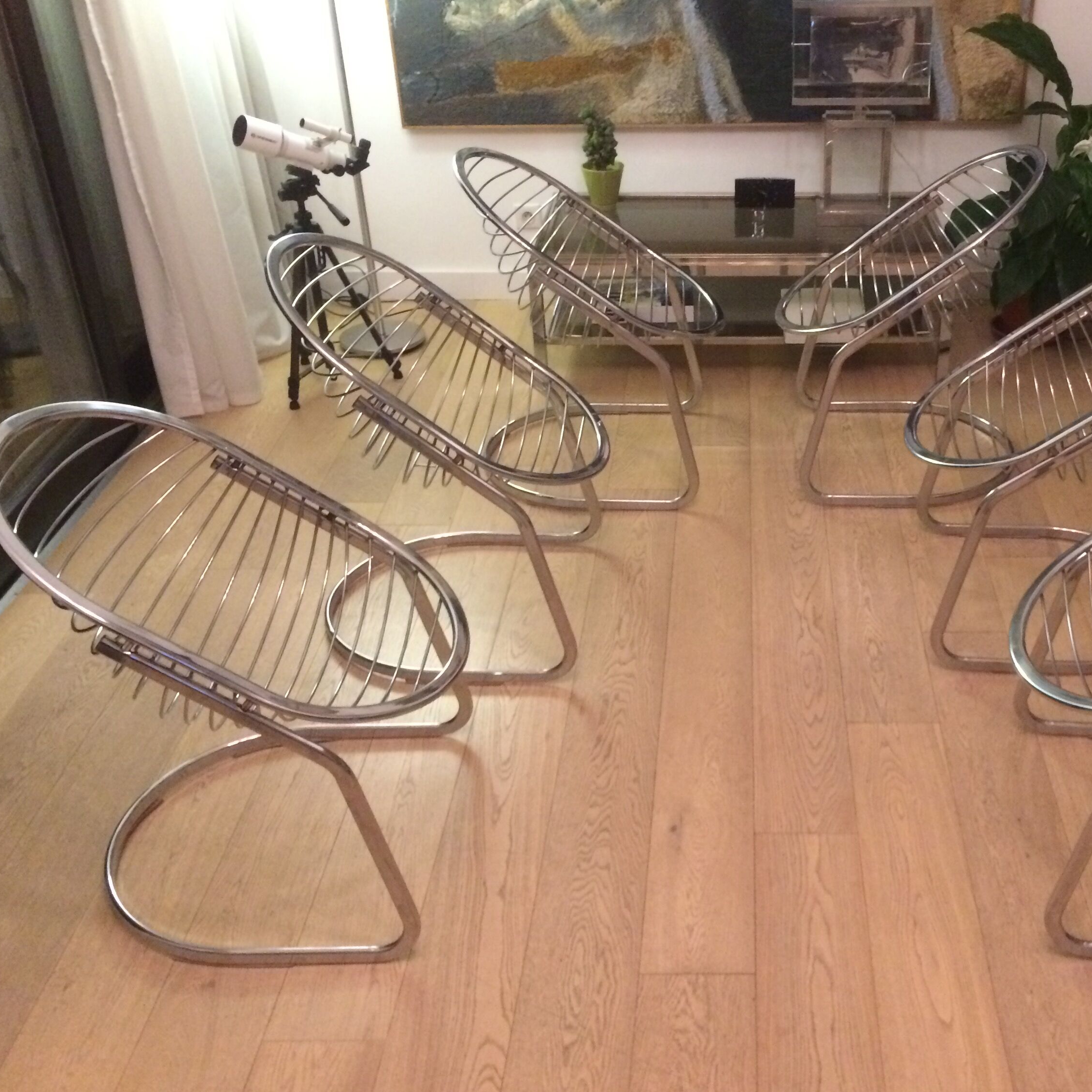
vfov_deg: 44.9
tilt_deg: -32.6
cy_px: 568
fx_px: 1321
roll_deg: +0.0
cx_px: 746
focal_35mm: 37
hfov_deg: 44.1
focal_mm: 4.15
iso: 320
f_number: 2.2
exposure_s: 1/17
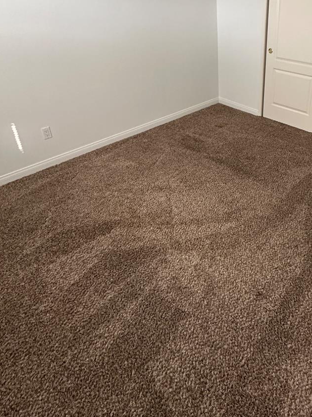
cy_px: 134
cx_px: 234
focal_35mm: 25
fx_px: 300
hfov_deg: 52.4
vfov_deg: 67.2
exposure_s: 1/65
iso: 320
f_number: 2.2
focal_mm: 2.22
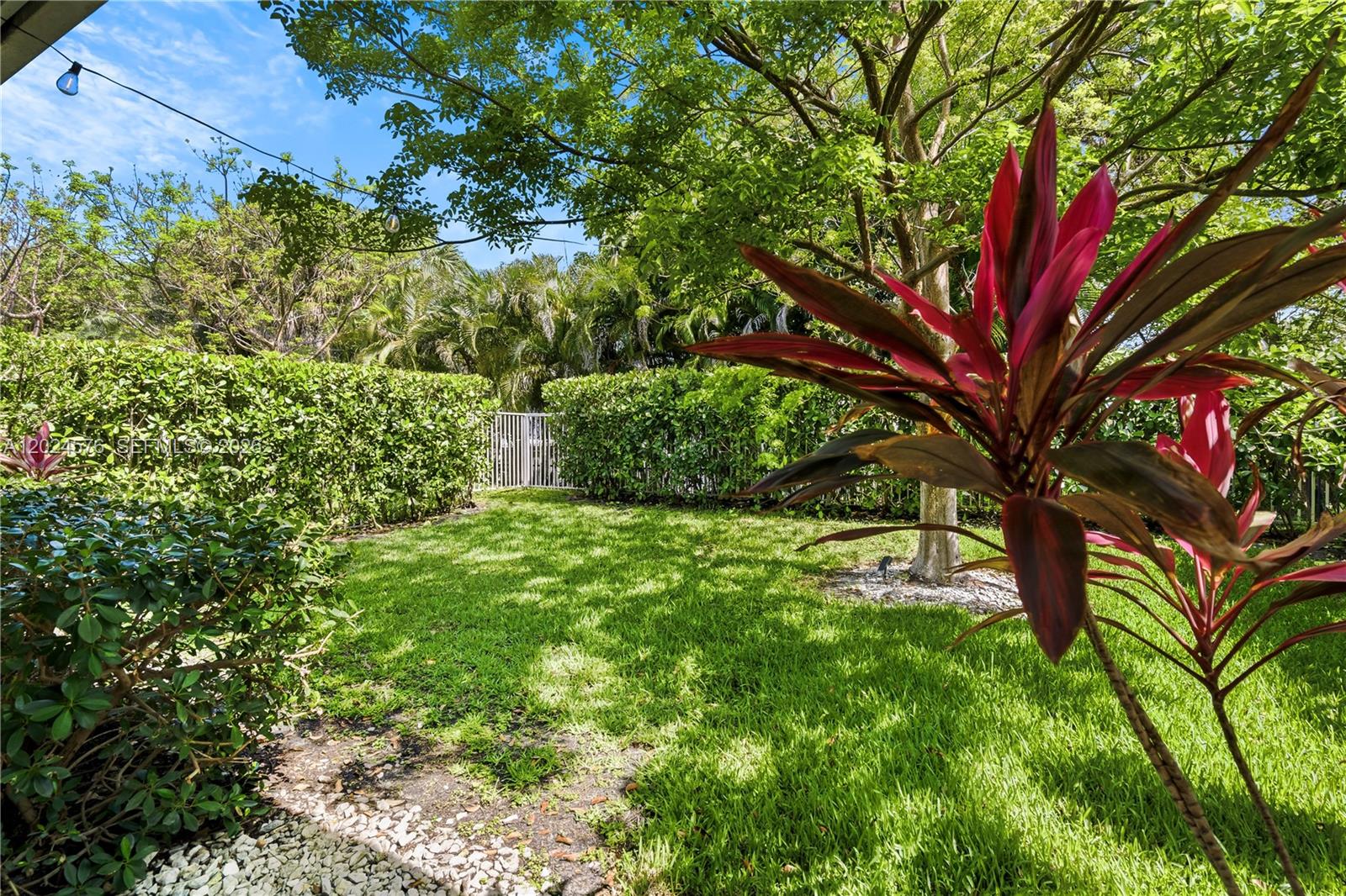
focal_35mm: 16
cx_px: 673
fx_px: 598
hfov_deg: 96.7
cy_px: 448
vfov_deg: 73.7
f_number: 8
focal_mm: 16
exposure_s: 1/8
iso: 100
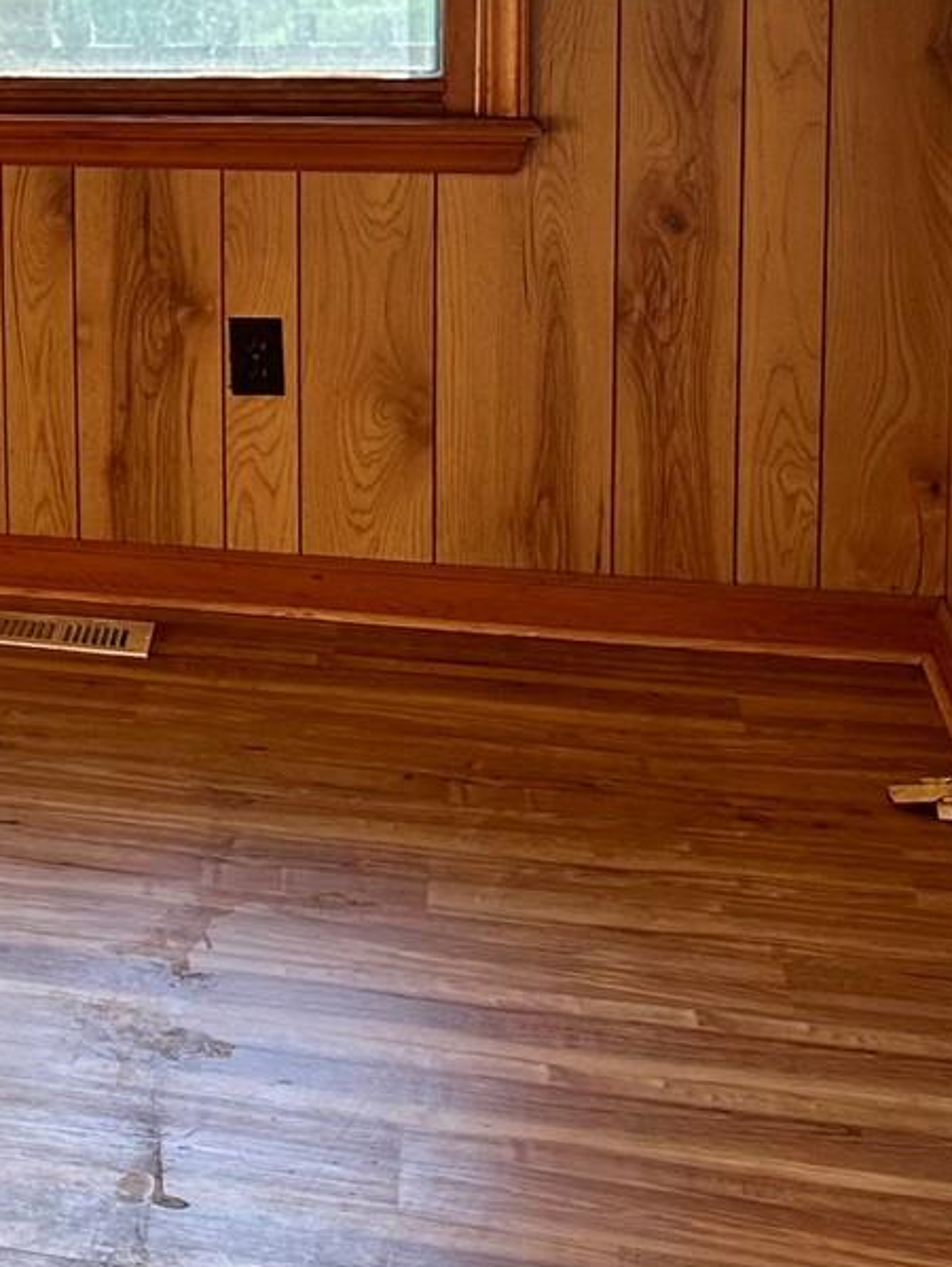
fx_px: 3004
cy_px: 112
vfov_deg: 23.2
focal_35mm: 82
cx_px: -865
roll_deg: +2.7
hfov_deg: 15.1
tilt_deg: -7.4
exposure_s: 1/121
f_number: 1.78
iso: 80
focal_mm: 6.86
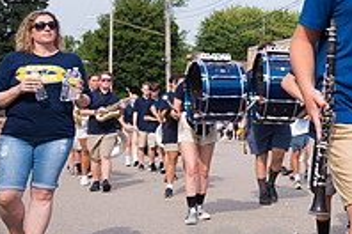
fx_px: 802
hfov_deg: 21.6
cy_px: 27
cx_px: 494
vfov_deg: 16.5
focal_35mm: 82
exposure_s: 1/500
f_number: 6.3
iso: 250
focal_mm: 28
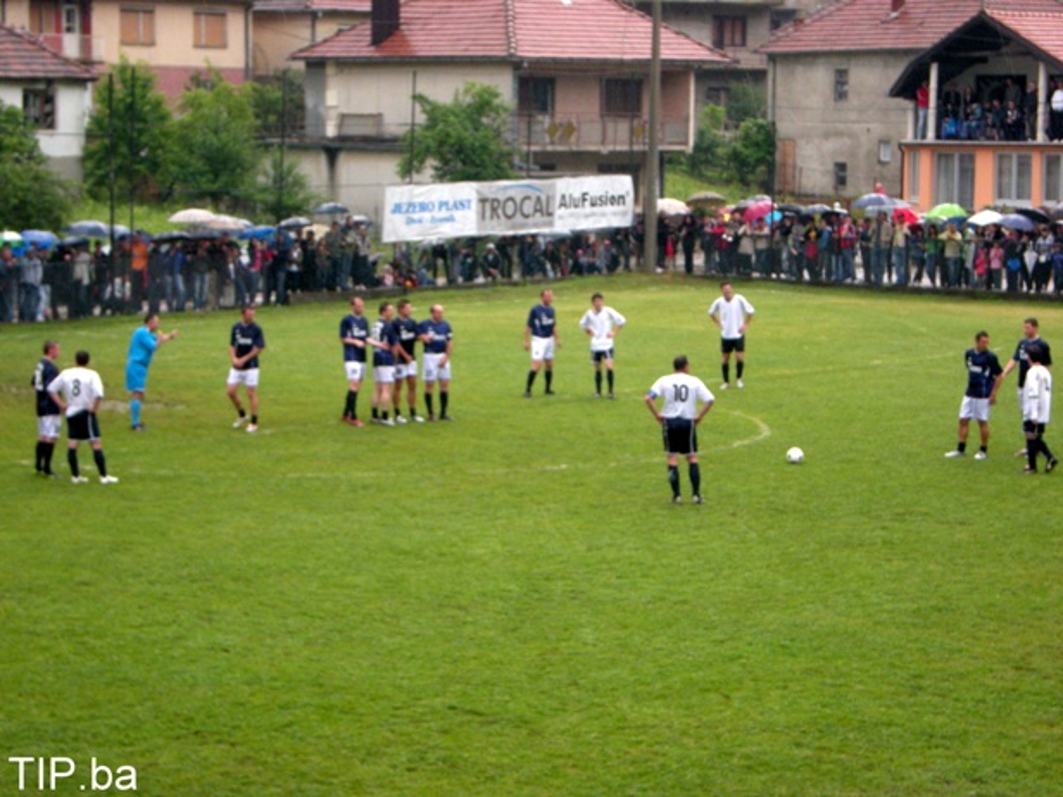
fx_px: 3132
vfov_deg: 14.5
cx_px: 532
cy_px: 398
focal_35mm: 102
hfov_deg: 19.3
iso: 298
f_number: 5.6
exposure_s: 1/149
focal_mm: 17
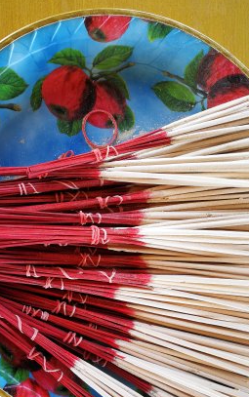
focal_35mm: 43
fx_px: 466
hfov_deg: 29.9
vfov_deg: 45.7
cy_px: 255
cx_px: 113
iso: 50
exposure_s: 1/50
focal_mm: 3.95
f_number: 2.2
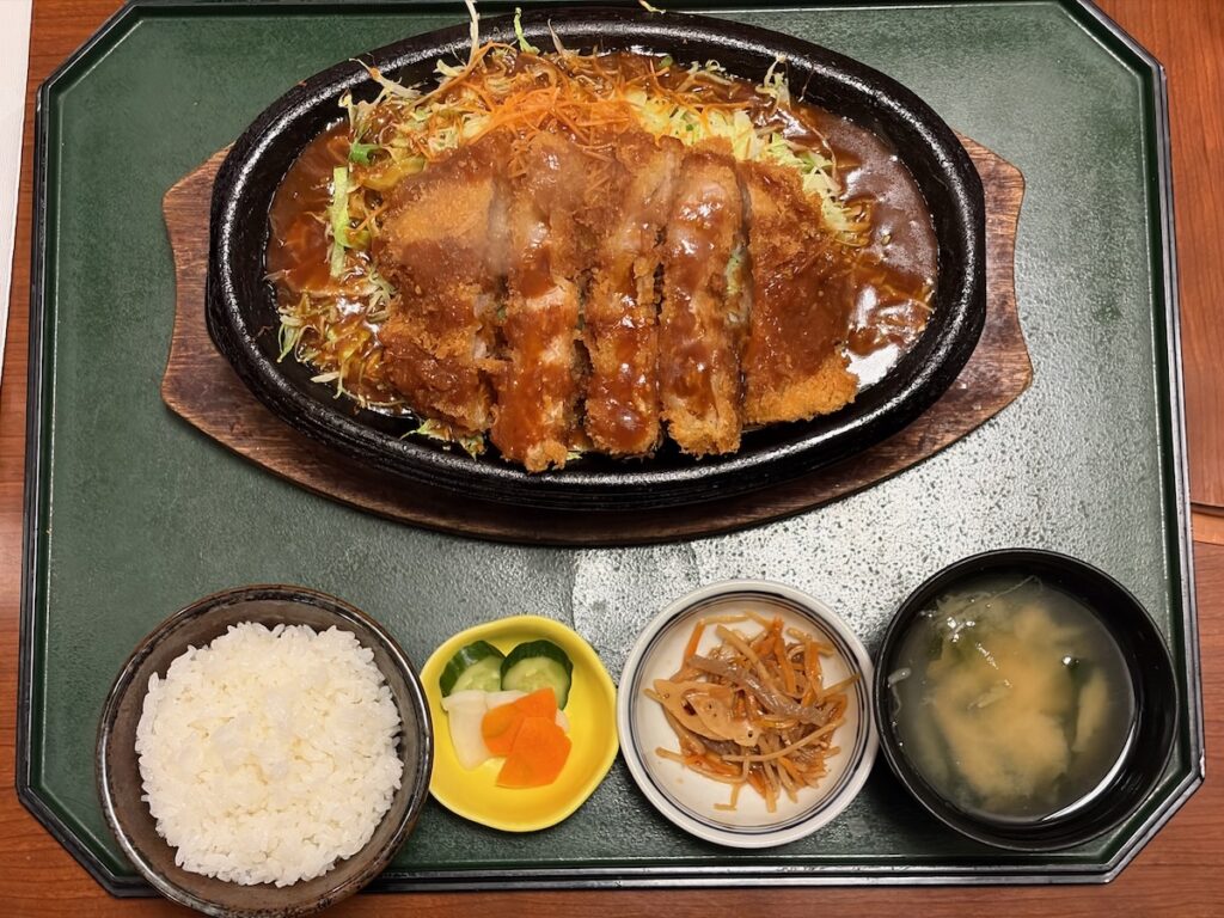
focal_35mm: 52
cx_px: 612
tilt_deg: -81.7
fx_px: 1839
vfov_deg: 28.0
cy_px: 459
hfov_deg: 36.8
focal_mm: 5.96
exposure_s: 1/33
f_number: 1.6
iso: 250
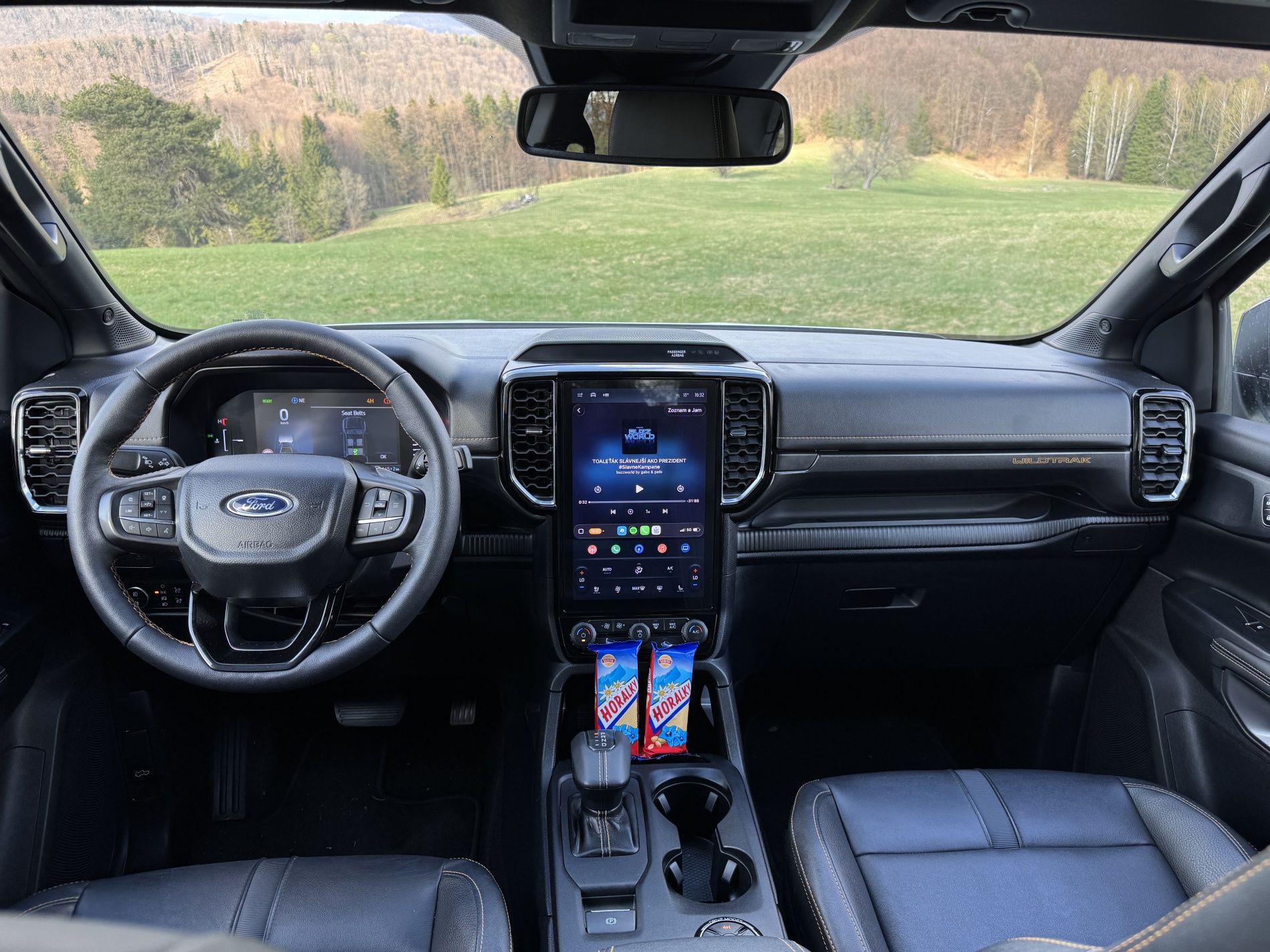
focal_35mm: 24
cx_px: 635
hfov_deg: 71.6
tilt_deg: -24.1
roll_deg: +5.7
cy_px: 476
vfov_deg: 56.8
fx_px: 881
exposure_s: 1/181
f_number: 1.78
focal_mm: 6.76
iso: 64
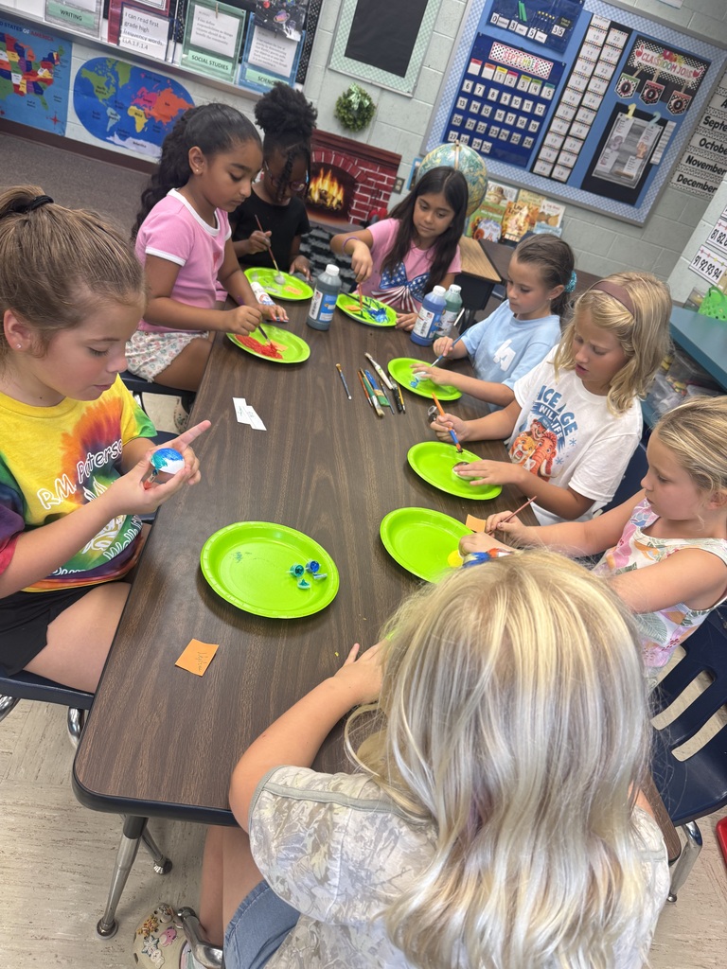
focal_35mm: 24
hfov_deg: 56.8
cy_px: 484
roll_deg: -20.1
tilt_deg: -33.3
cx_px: 364
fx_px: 672
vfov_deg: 71.6
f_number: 1.78
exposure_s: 1/60
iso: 125
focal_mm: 6.76
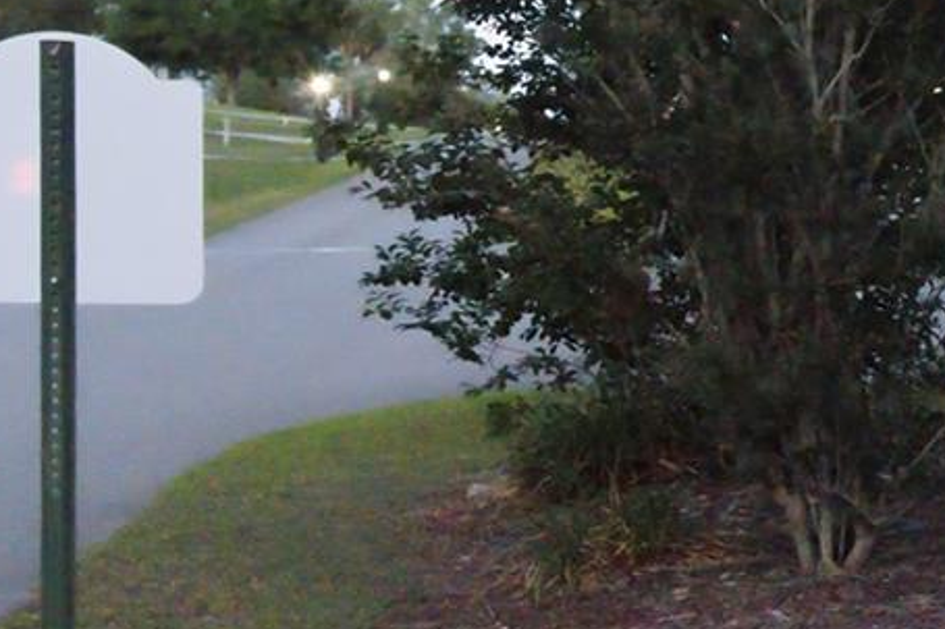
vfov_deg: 11.1
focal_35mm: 123
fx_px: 3227
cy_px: 187
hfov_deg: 14.9
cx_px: 1603
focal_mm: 35
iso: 12800
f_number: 9
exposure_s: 1/125
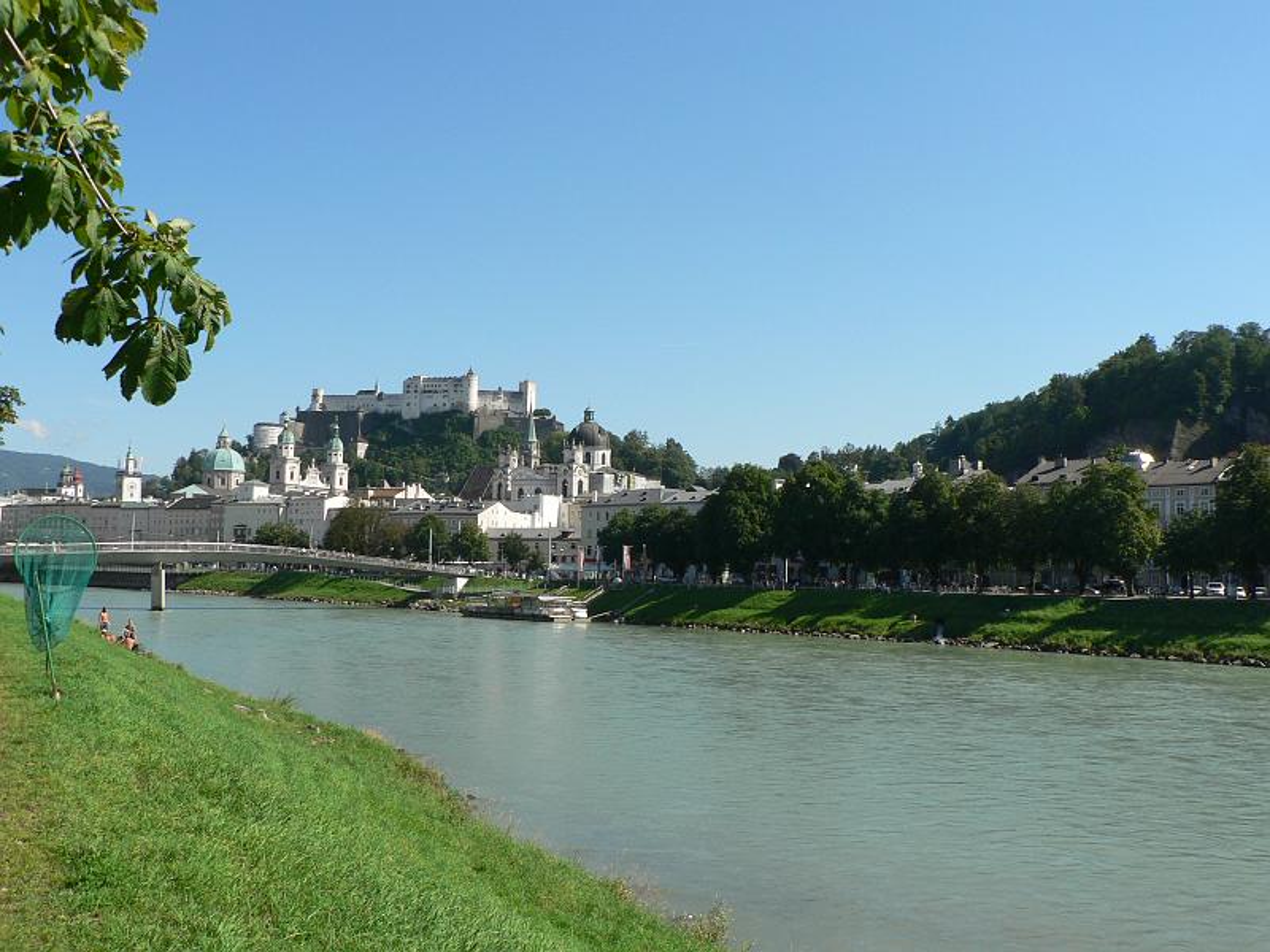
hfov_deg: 51.4
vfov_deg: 39.7
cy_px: 476
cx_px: 635
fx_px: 1321
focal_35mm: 36
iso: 80
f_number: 5.6
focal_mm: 6
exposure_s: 1/400
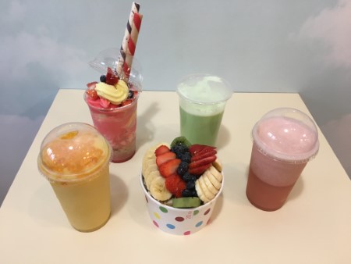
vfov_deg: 48.3
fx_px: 294
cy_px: 132
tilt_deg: -40.2
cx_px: 176
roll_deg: -2.7
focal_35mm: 29
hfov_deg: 61.6
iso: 32
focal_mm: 4.15
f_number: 2.2
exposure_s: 1/30
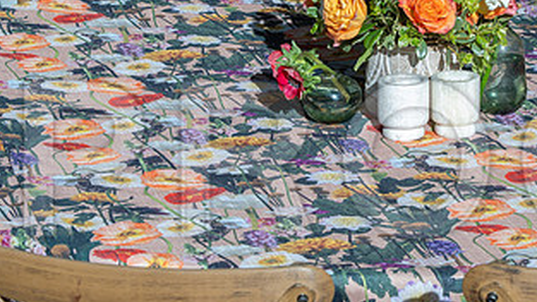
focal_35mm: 204
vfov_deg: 5.9
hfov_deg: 10.5
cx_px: 393
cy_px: 85
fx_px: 2905
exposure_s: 1/320
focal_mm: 105
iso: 250
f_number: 9
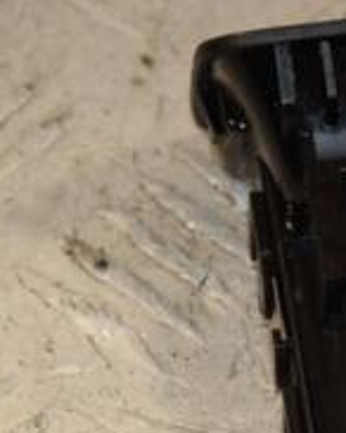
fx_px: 6225
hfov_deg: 3.2
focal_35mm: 486
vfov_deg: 4.0
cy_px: 315
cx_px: 464
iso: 800
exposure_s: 1/200
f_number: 8
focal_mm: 105
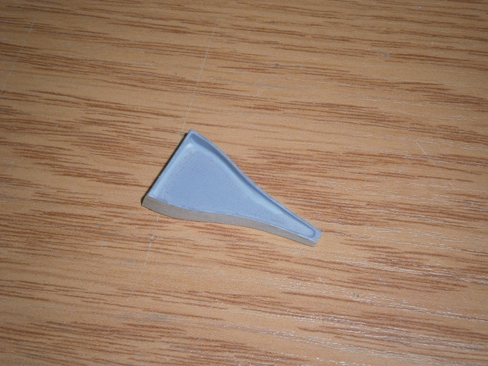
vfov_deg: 24.4
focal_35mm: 60
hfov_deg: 32.2
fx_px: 846
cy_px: 183
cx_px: 244
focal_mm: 10.7
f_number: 3.9
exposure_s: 1/50
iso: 125
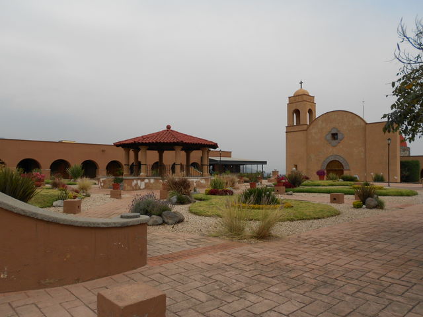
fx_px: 318
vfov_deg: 53.1
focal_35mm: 26
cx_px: 212
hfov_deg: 67.3
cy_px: 158
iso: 80
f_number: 3.2
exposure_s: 1/1250
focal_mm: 4.6
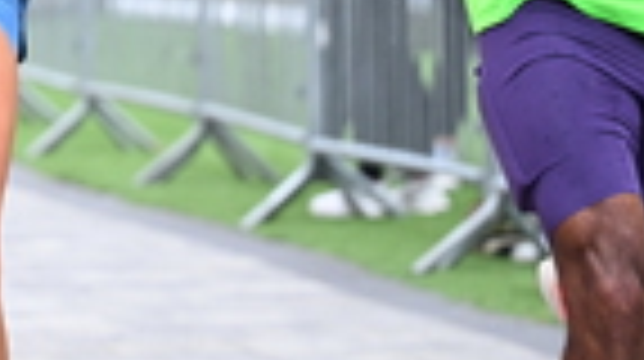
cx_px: -203
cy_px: -322
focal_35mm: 391
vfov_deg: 3.1
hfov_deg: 5.5
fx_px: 6668
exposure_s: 1/1250
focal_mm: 97
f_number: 2.8
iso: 1250
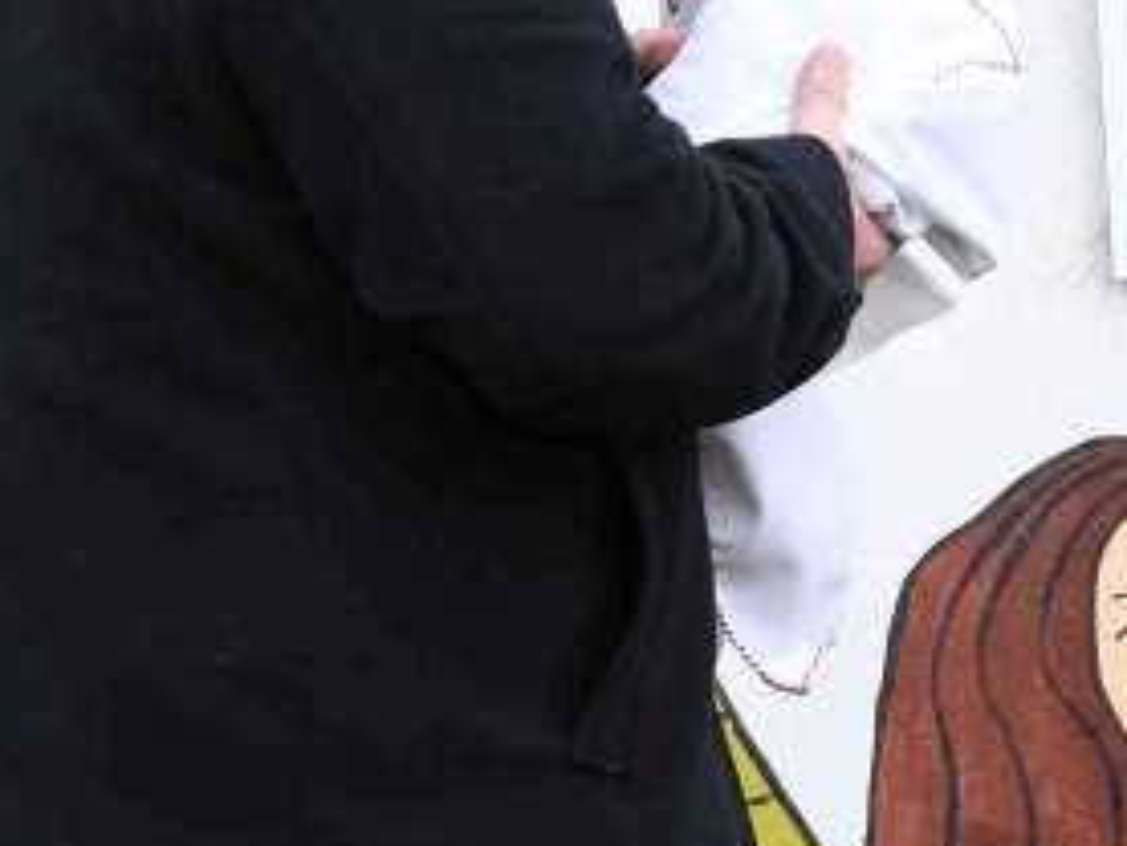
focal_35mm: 172
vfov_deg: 8.6
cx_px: 1583
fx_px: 5602
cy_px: -4
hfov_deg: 11.1
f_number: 5
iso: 400
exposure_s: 1/400
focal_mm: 24
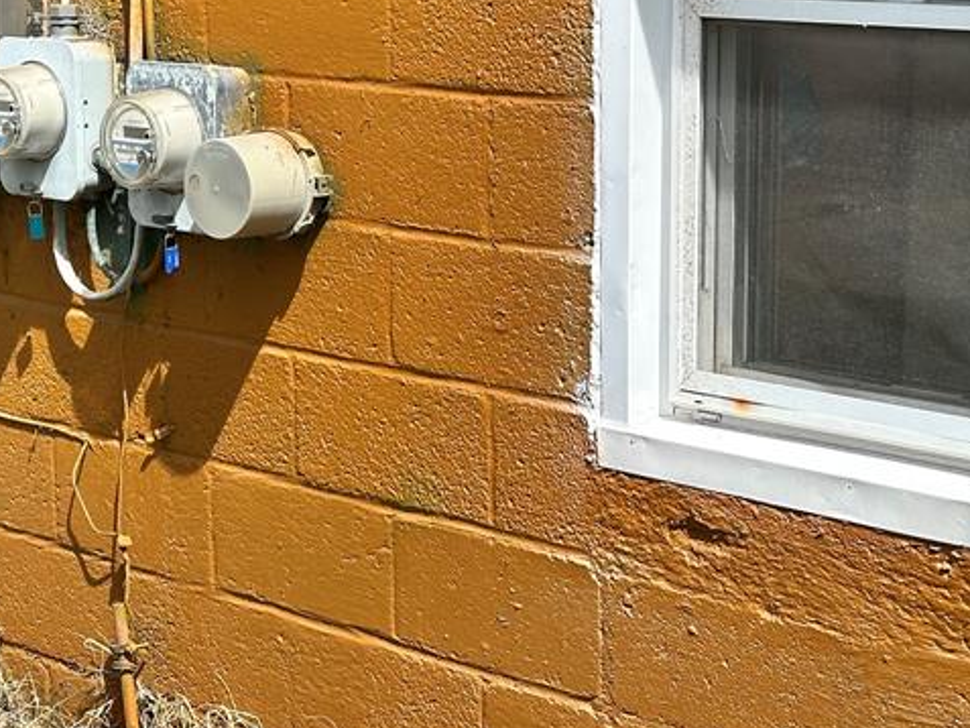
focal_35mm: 103
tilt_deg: -5.4
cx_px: 106
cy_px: 163
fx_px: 2887
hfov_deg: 18.8
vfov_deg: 14.3
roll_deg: +1.3
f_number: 1.78
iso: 64
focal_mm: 6.86
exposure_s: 1/2809
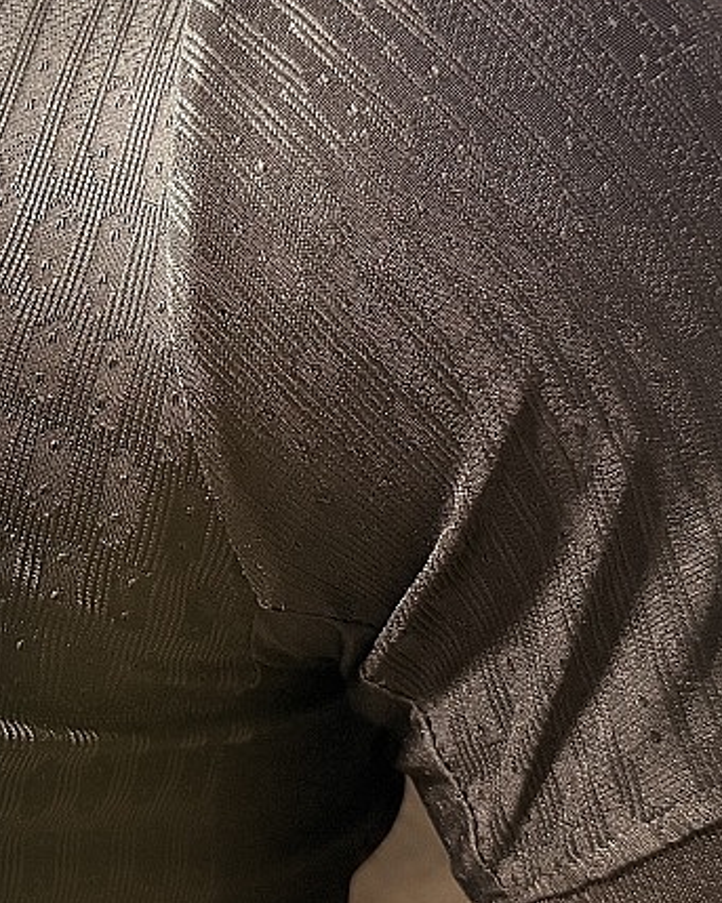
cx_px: 11
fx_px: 1576
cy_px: 484
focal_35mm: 59
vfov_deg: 32.0
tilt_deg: +1.1
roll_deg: -2.2
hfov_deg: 24.7
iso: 640
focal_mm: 6.76
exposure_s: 1/33
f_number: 1.78
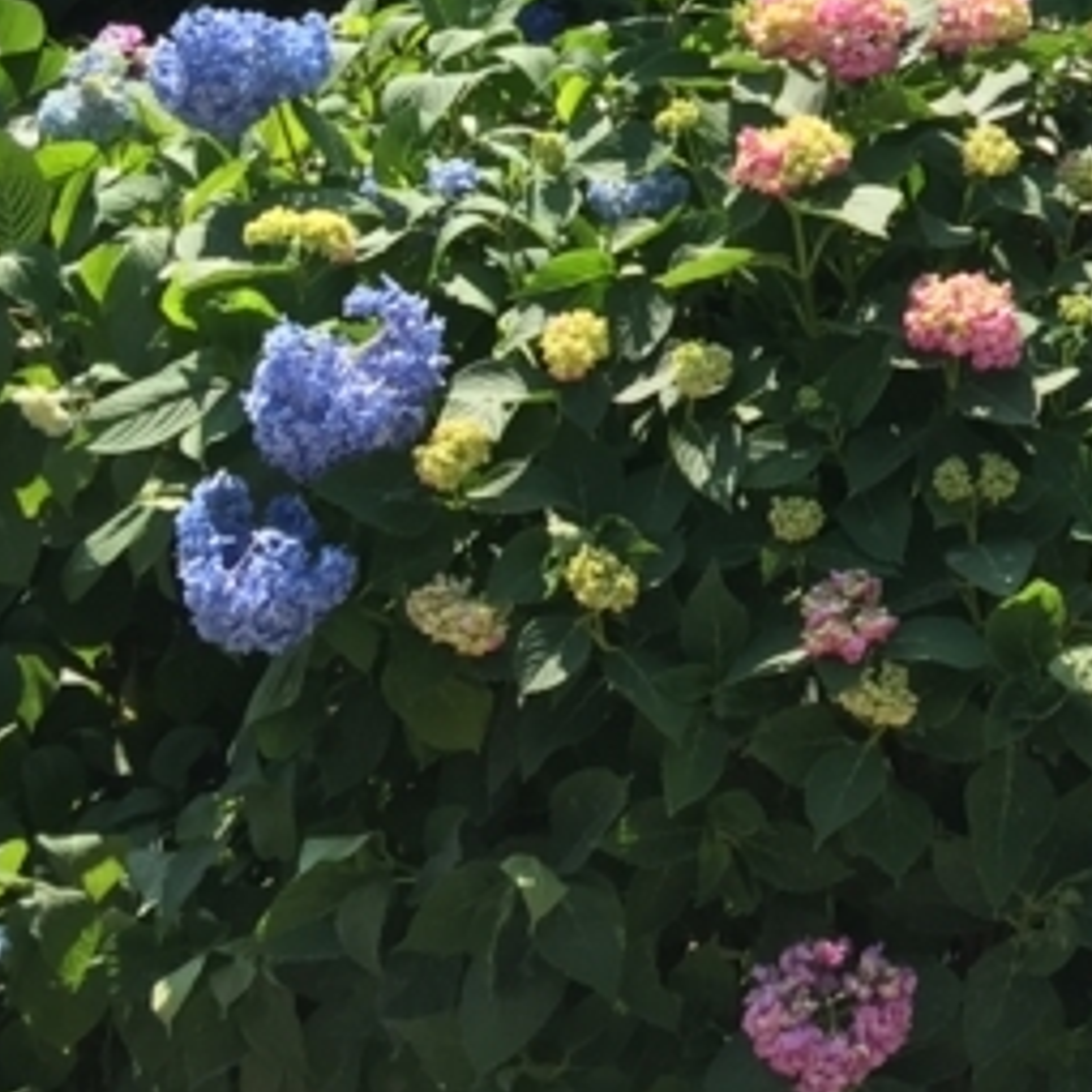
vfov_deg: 16.5
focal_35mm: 103
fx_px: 3676
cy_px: -13
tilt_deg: -1.2
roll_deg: +0.5
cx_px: 1627
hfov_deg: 15.6
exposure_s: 1/791
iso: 32
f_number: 2.2
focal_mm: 4.15
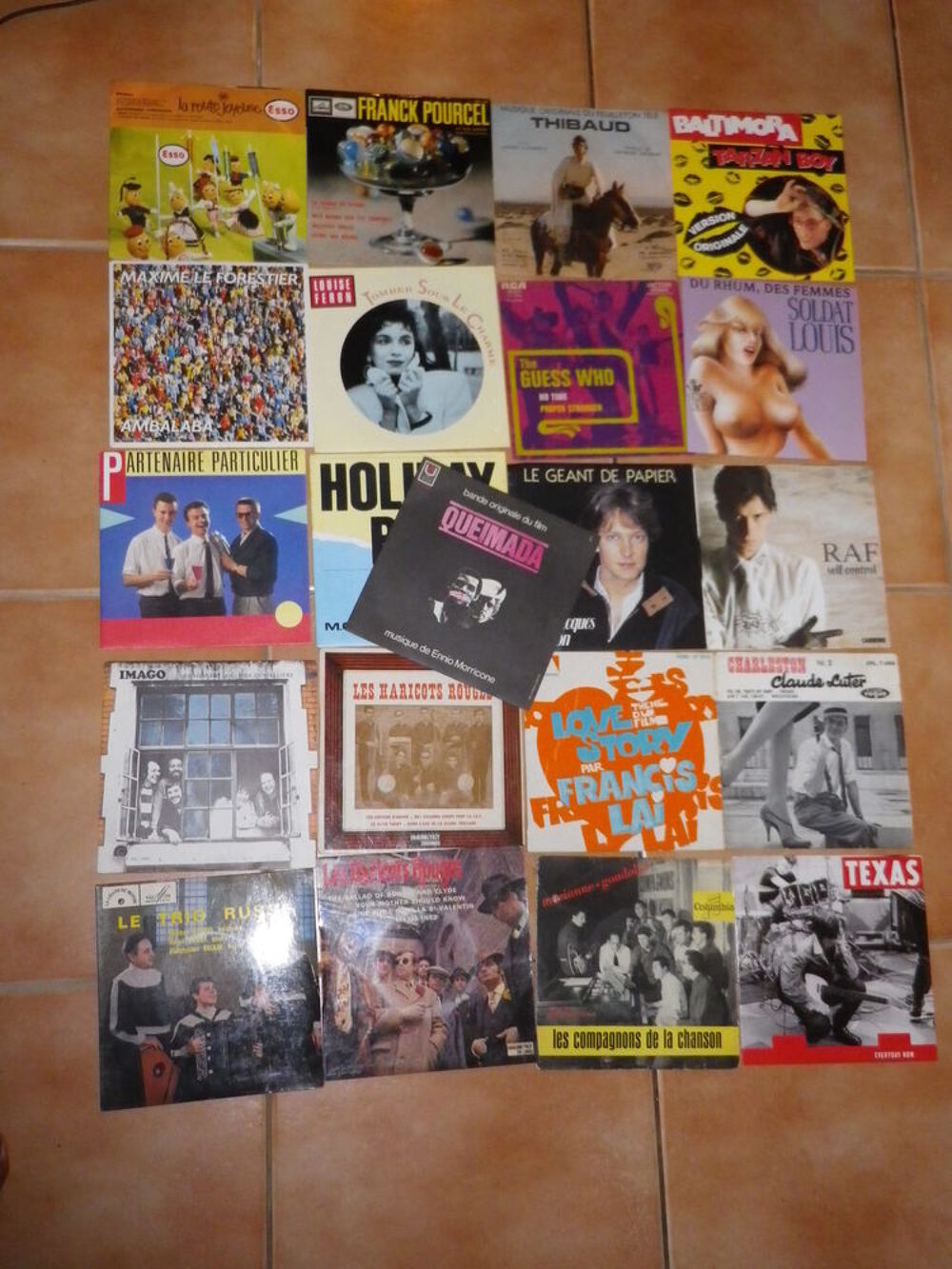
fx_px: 1210
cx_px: 476
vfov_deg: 55.3
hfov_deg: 43.0
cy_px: 634
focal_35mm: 33
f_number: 3.8
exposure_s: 1/50
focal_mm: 6
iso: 400
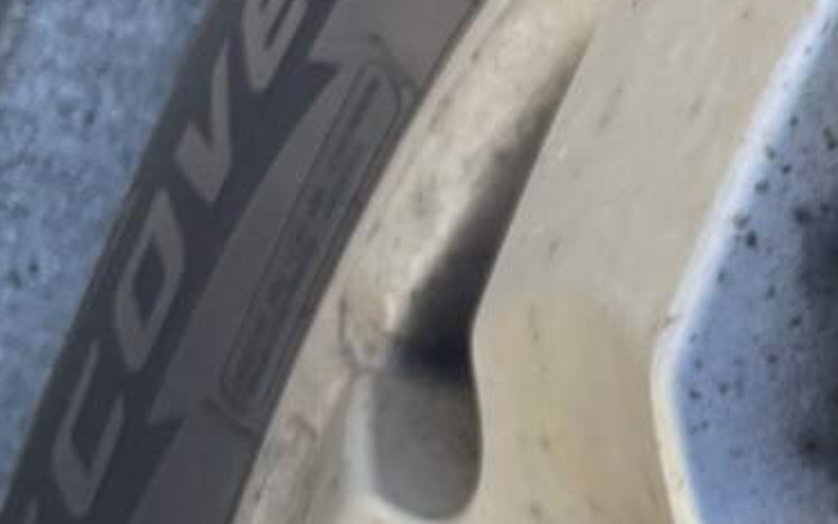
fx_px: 3472
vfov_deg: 8.5
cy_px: 689
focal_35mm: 152
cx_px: 1489
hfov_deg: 12.6
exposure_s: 1/186
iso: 32
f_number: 1.6
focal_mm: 4.2
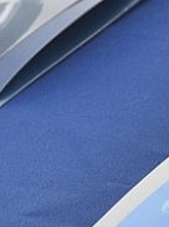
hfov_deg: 1.7
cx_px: 418
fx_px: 5794
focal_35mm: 888
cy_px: 211
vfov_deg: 2.2
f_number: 6.3
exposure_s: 1/400
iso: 640
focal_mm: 70
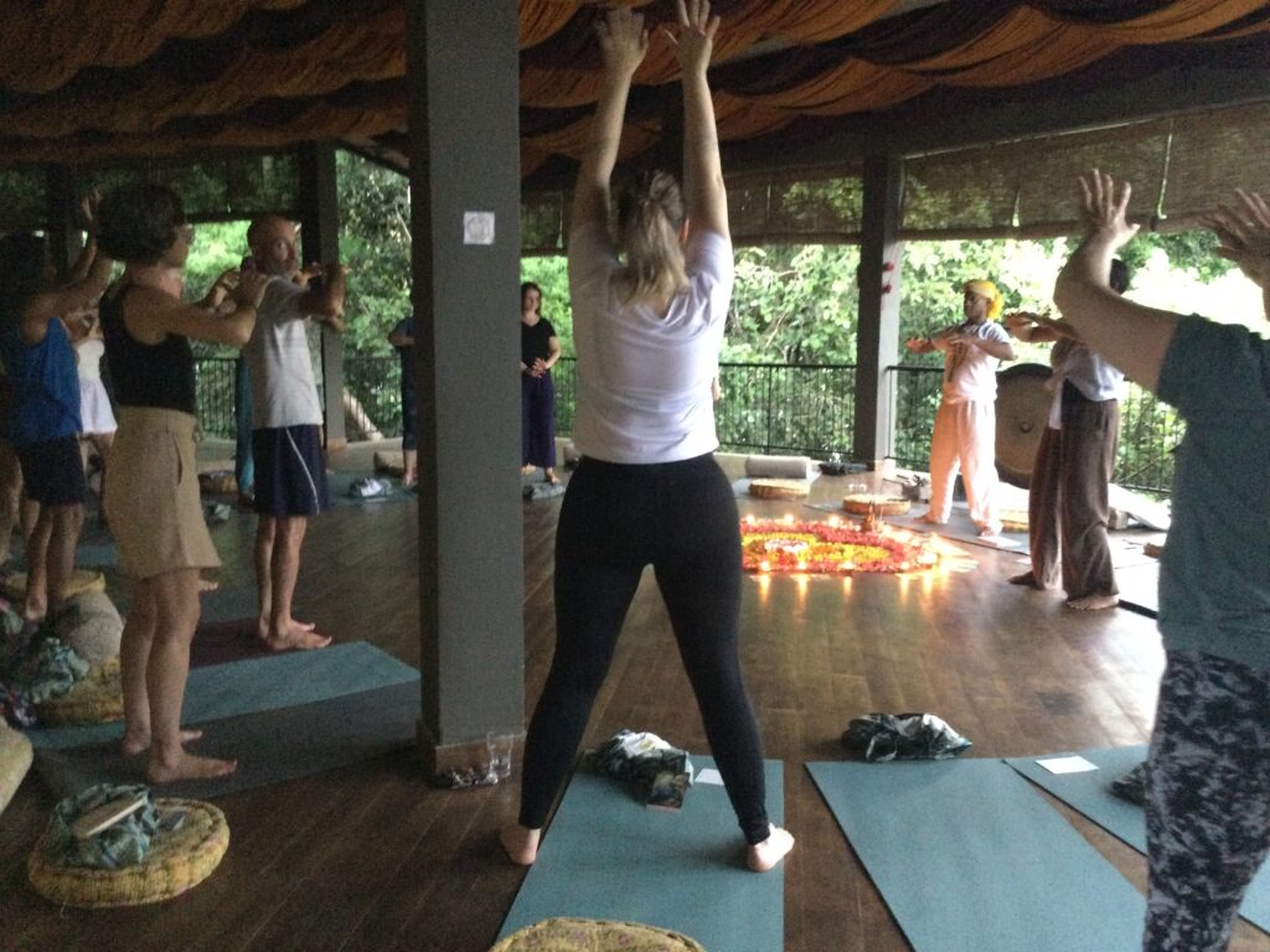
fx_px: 1137
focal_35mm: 31
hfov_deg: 58.4
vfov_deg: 45.4
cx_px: 635
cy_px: 476
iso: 400
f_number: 2.4
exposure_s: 1/17
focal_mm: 3.3
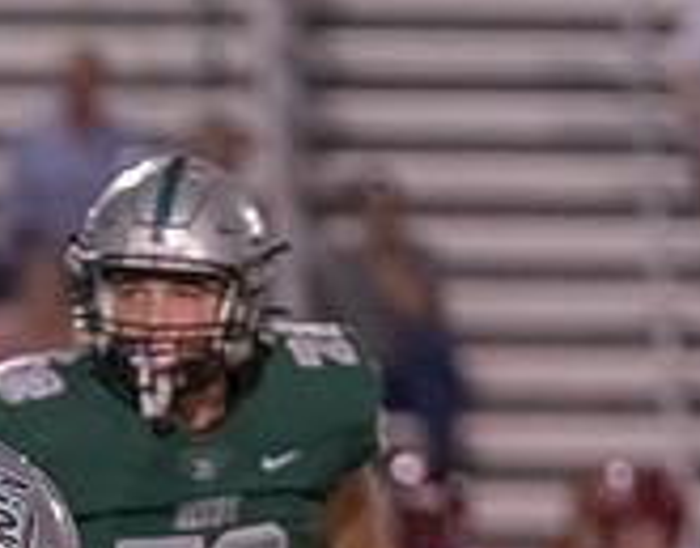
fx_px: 21315
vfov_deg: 1.5
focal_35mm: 1038
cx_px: -514
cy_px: 1051
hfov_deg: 1.9
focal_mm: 200
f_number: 2.8
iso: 5000
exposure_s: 1/1000
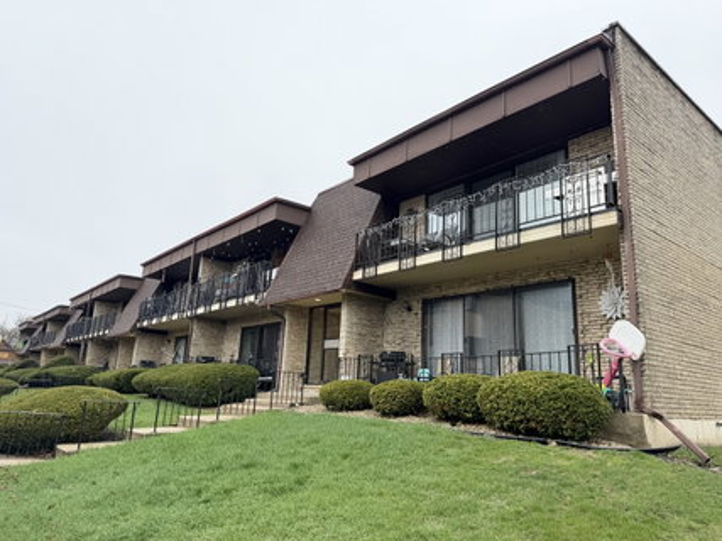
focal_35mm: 24
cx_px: 361
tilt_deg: +13.3
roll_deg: -3.2
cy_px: 270
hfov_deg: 71.6
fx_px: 500
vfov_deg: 56.8
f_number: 1.78
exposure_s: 1/992
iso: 80
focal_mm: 6.76
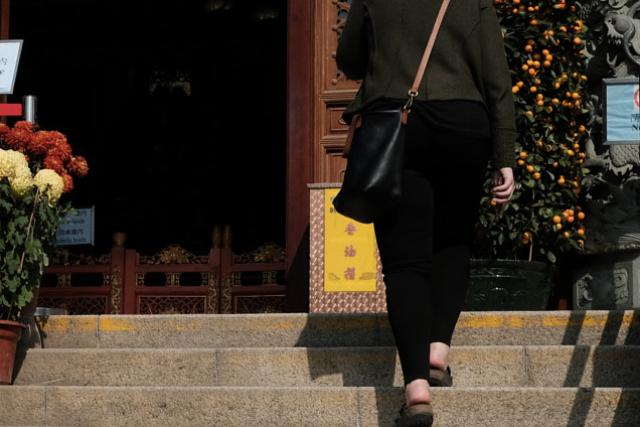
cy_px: 307
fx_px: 1564
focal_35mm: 88
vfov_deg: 15.5
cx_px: 135
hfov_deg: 22.8
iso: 1000
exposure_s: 1/4000
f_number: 8
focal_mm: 23
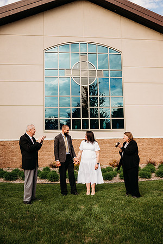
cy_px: 122
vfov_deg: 60.3
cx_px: 82
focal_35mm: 31
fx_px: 211
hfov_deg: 42.3
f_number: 2.8
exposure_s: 1/1600
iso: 200
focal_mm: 31
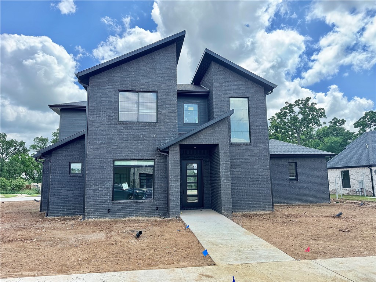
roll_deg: +0.6
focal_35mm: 24
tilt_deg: +8.3
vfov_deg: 56.8
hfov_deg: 71.6
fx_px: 261
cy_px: 141
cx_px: 188
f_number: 1.78
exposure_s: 1/739
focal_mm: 6.76
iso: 80
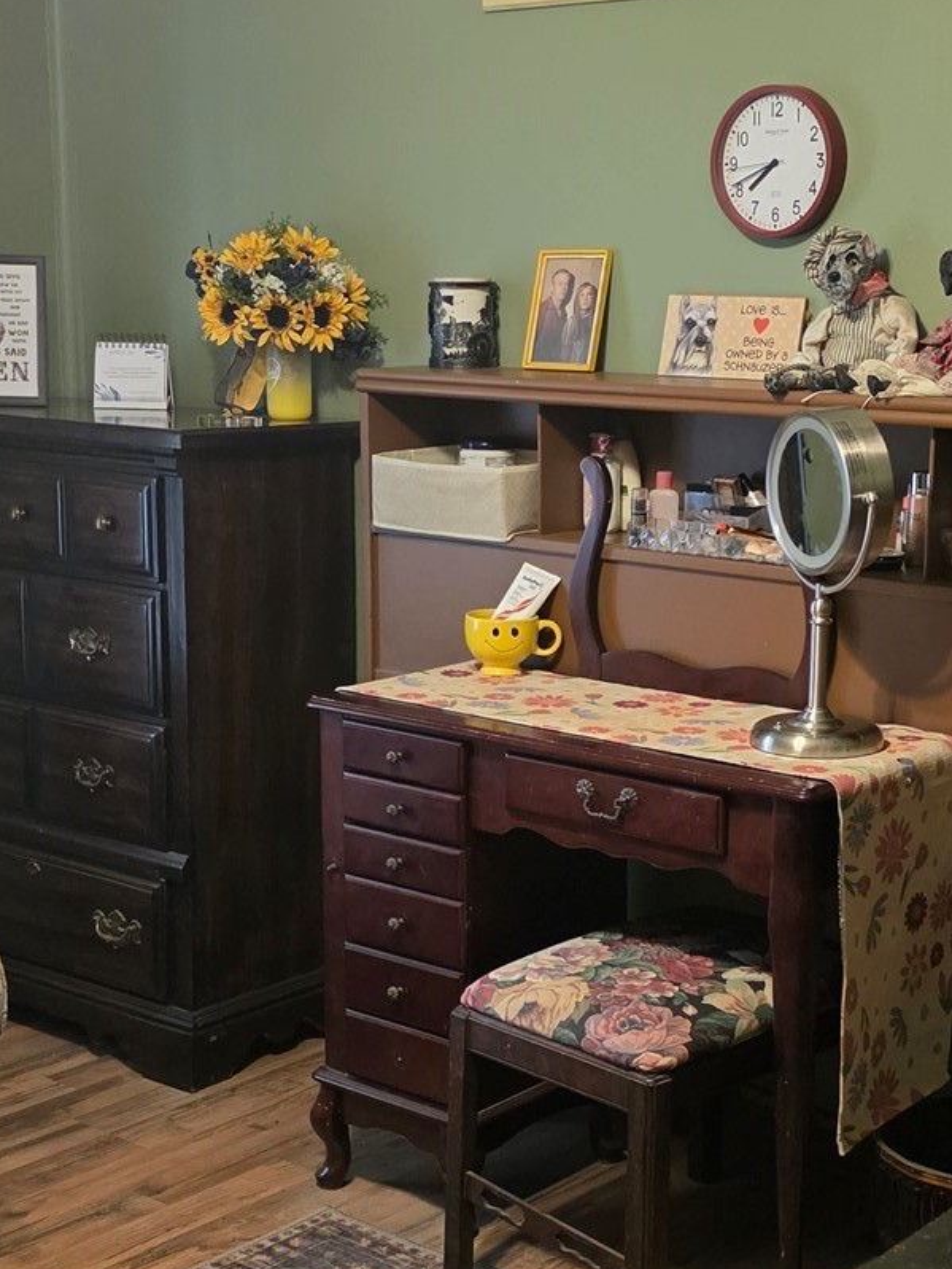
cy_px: 701
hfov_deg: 24.8
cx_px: 572
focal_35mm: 59
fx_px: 2162
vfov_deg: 32.7
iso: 800
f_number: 1.7
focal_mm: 6.25
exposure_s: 1/120
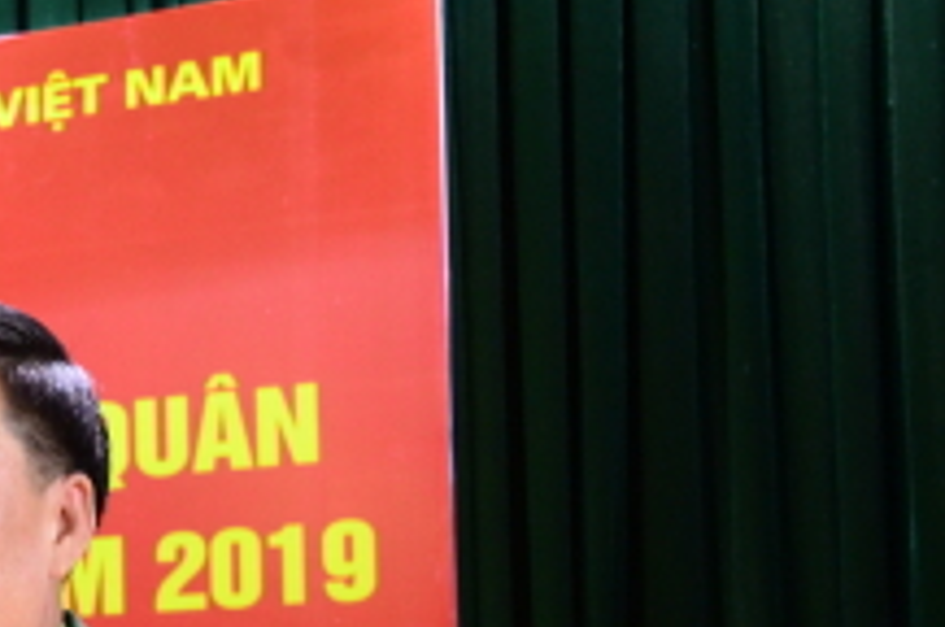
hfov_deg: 21.4
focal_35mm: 87
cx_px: -235
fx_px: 2287
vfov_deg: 15.2
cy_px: 697
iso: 2000
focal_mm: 23
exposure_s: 1/30
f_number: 5
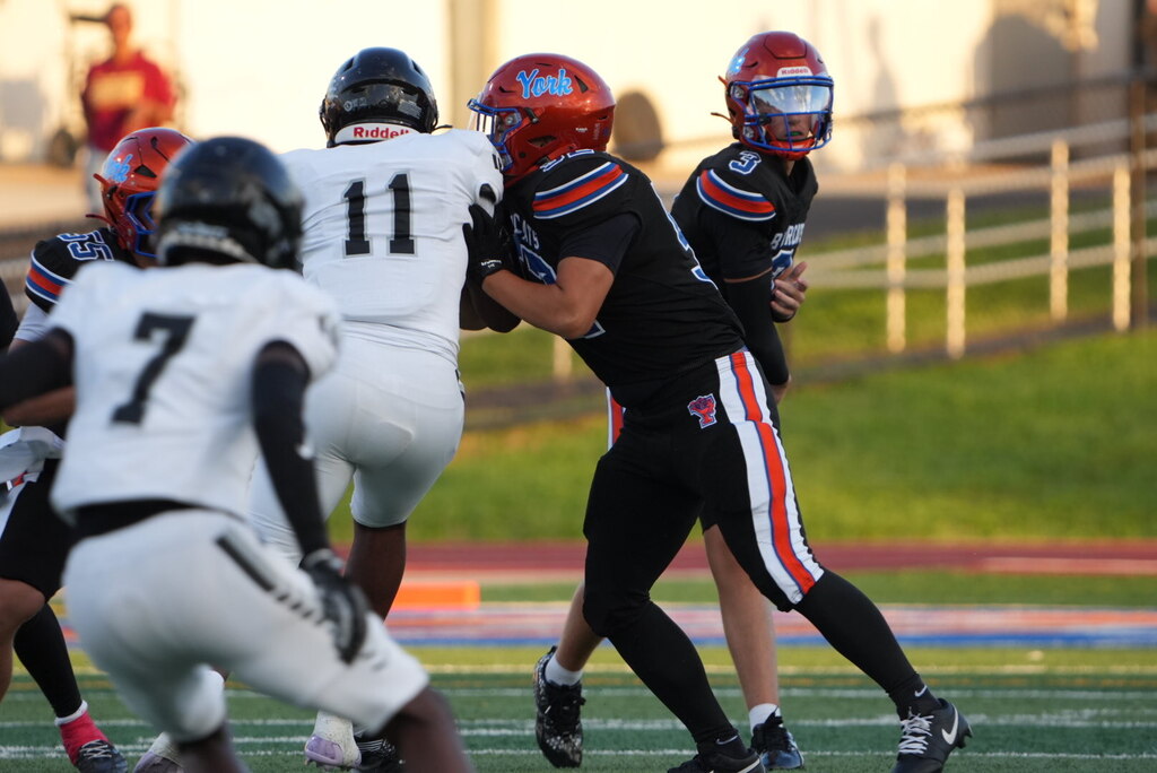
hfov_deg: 2.6
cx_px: 578
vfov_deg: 1.7
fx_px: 25516
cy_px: 386
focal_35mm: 794
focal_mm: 529
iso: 800
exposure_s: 1/500
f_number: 6.3
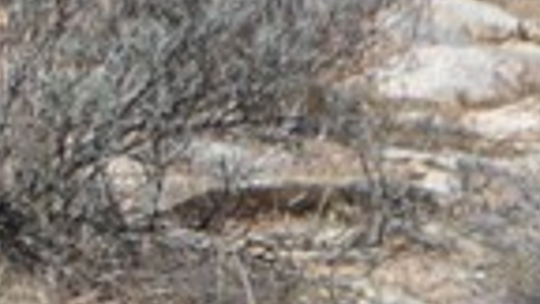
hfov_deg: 3.3
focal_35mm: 650
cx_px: -720
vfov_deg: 1.9
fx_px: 9306
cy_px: 109
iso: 400
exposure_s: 1/1600
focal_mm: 55
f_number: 6.3
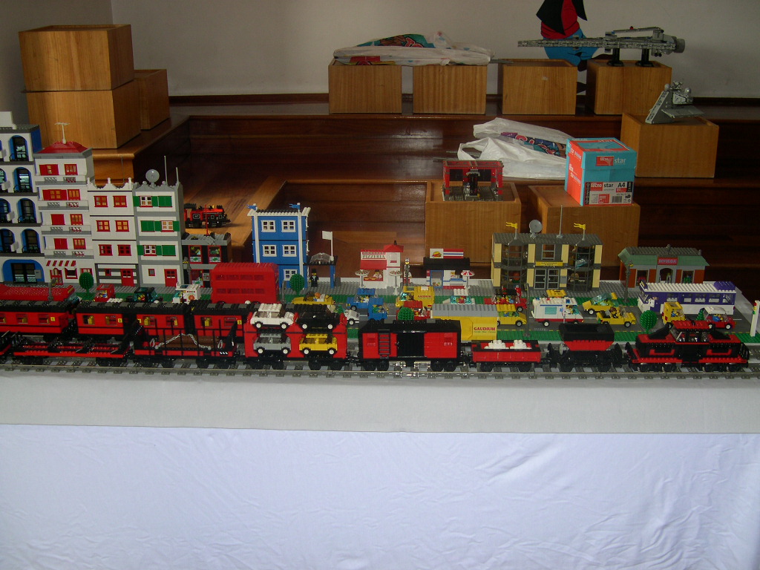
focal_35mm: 38
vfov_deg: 37.7
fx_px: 834
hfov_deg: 49.0
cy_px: 285
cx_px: 380
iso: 100
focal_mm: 8
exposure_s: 1/60
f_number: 2.8
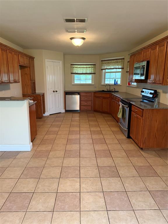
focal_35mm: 24
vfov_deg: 71.6
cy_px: 112
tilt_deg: -11.2
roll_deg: -0.5
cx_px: 84
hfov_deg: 56.8
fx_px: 155
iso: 400
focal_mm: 6.76
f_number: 1.78
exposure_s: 1/60
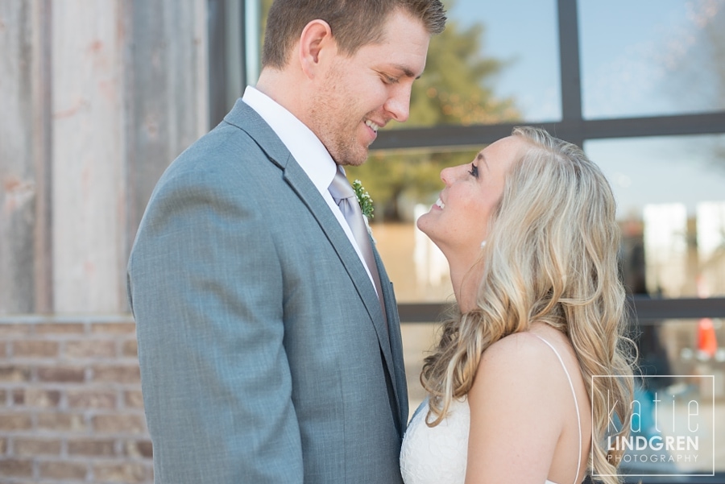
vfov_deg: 27.0
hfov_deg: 39.6
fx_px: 1007
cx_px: 362
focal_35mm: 50
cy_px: 242
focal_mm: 50
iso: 400
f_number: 3.5
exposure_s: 1/500
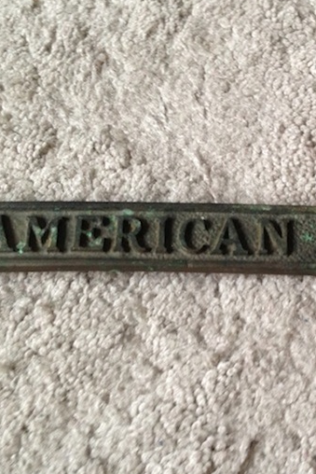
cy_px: 240
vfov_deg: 36.9
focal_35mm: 54
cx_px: 248
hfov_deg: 24.7
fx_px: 710
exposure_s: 1/20
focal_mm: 4.12
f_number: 2.4
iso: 125
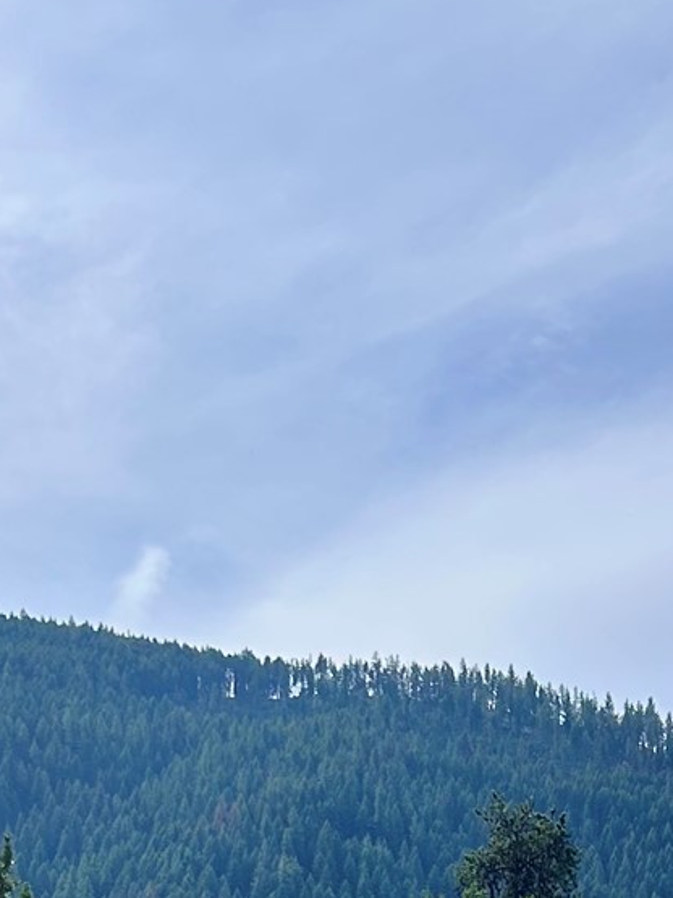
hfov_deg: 15.4
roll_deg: -0.8
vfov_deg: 17.7
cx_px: 430
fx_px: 2490
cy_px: 1451
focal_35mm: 96
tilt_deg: +2.3
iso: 50
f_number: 1.5
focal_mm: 5.7
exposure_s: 1/5882
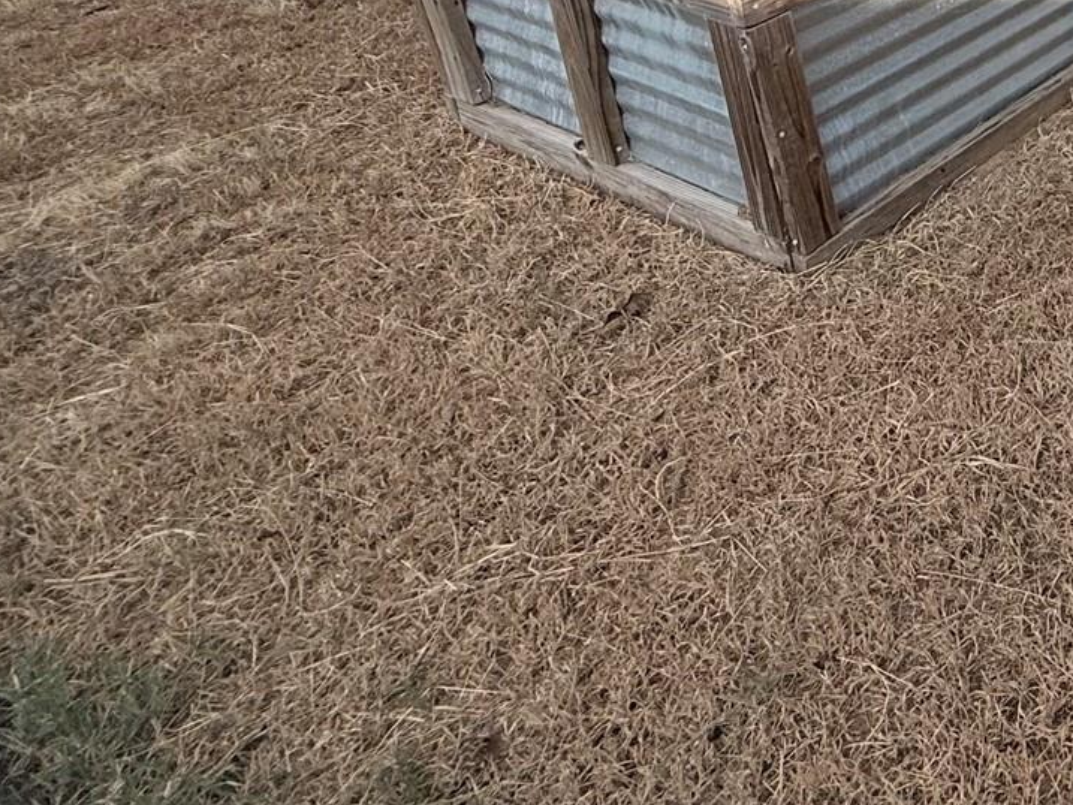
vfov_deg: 31.5
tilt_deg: -23.1
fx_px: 1240
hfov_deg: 34.3
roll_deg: +2.7
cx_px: 1372
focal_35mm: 40
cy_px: -102
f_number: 2.2
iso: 50
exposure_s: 1/1901
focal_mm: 2.22
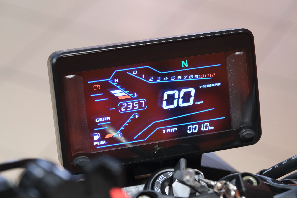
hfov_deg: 19.5
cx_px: 148
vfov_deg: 13.0
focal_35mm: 105
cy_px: 99
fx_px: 866
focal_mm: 69.8
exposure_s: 1/100
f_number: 4
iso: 1600
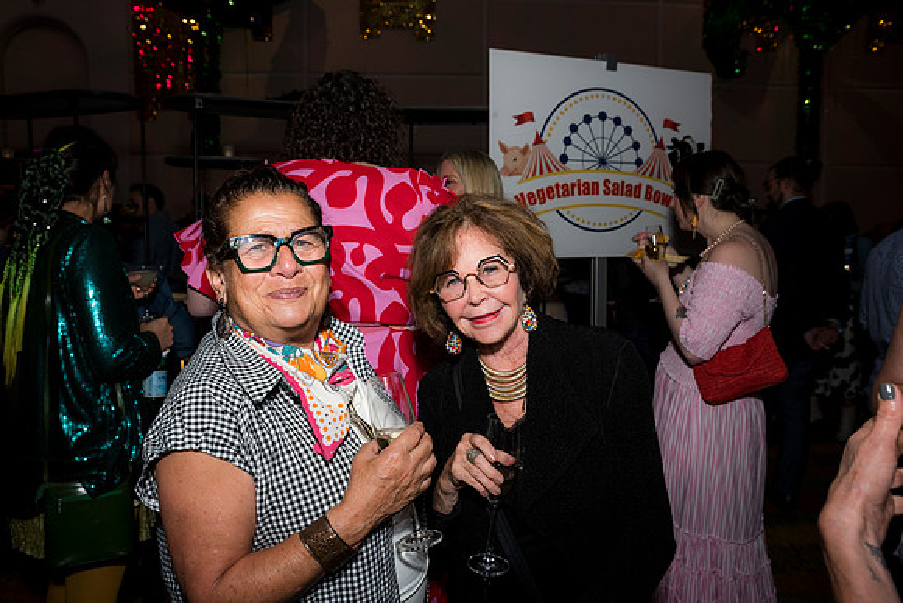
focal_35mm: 27
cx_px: 452
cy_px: 301
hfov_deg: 68.3
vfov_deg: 48.7
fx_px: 666
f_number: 5.6
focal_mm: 26
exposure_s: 1/160
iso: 800
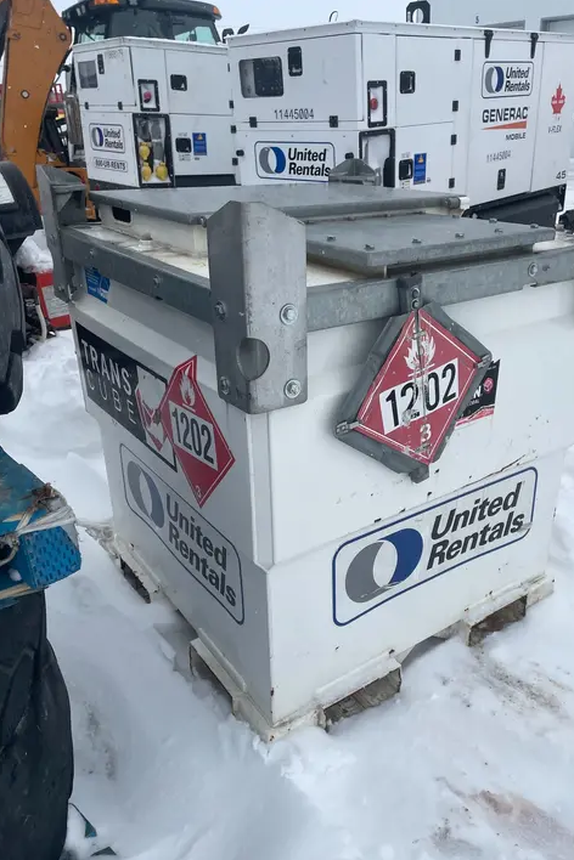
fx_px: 670
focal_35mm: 28
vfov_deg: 65.5
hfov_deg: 46.3
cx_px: 322
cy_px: 442
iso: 32
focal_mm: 4.2
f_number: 1.6
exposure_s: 1/4651
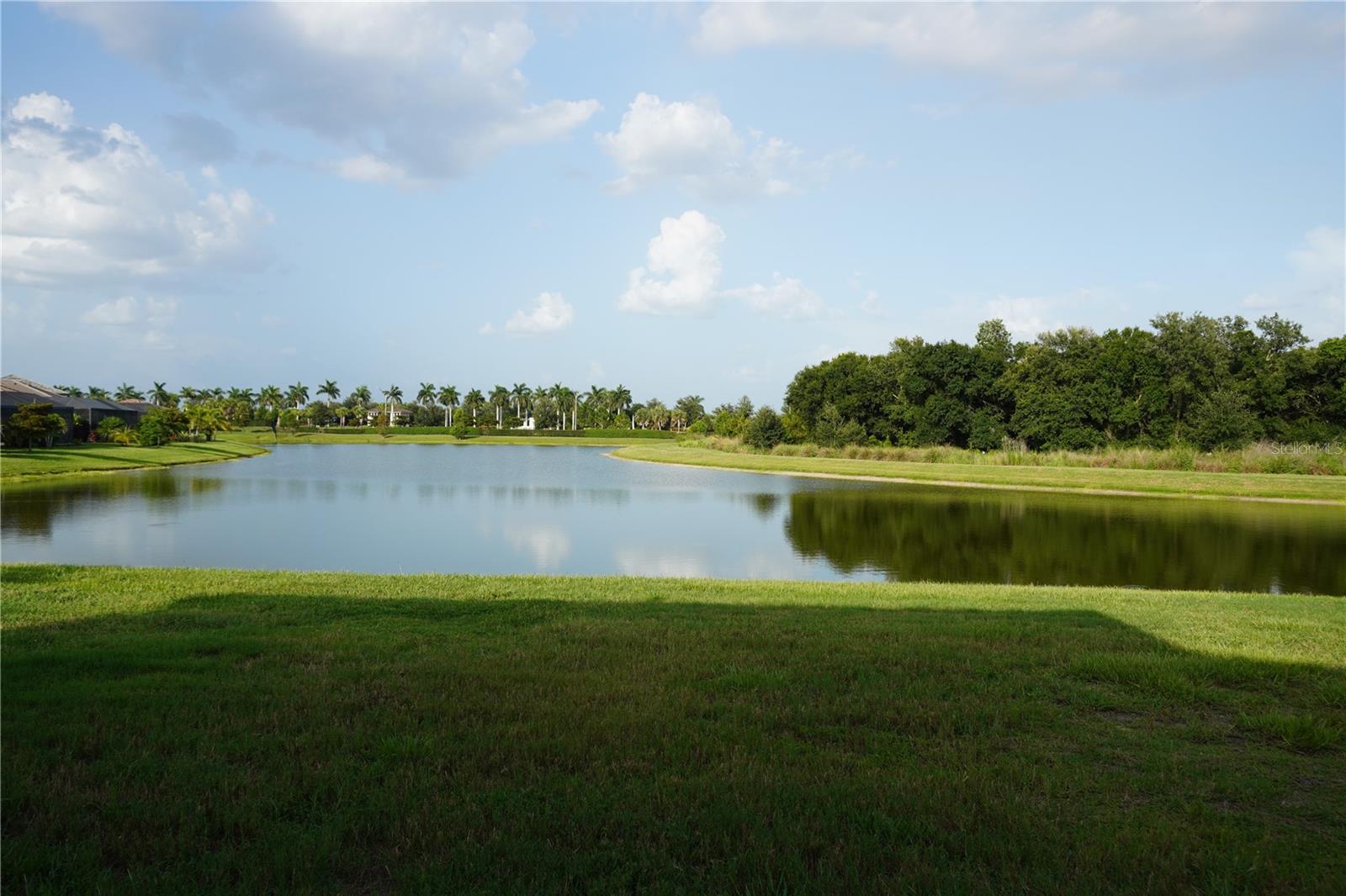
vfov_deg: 45.7
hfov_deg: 64.6
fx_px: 1065
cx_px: 673
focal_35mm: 28
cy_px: 448
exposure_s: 1/400
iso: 100
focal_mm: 19
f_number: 5
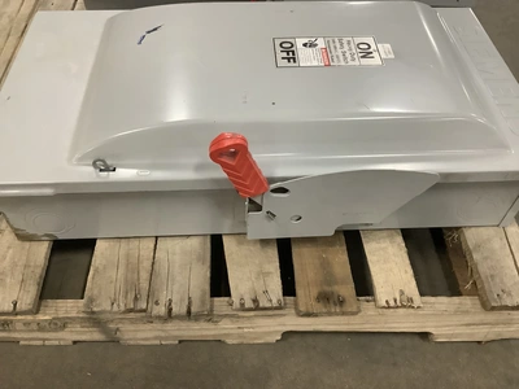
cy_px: 194
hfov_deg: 58.4
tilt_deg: -50.2
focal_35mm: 31
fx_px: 465
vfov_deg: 45.4
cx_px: 260
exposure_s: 1/60
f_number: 2.4
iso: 400
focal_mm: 3.3
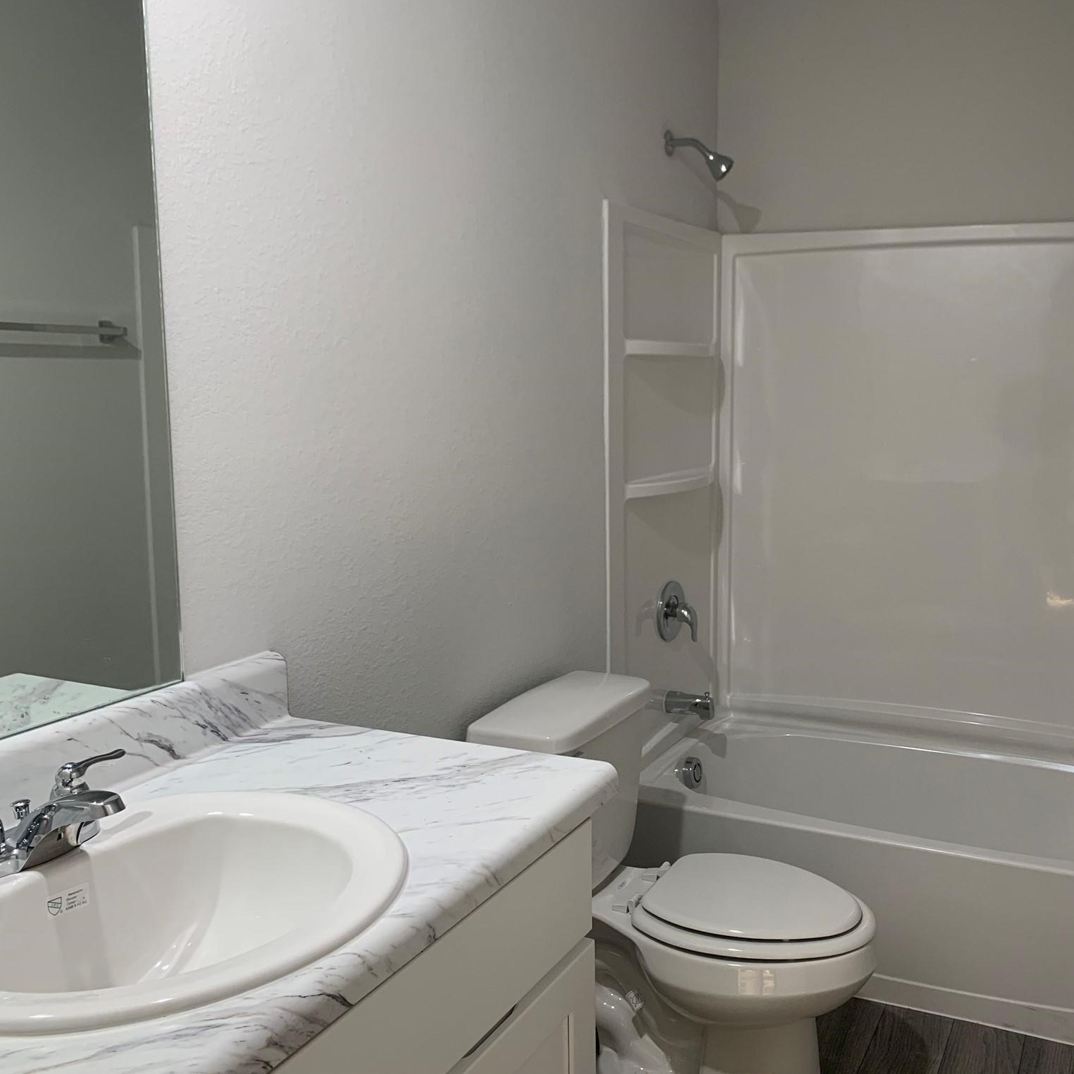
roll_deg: -1.7
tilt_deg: -6.7
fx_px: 1088
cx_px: 707
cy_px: 534
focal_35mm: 31
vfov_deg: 52.5
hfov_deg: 51.7
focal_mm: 4.25
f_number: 1.8
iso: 100
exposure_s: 1/60
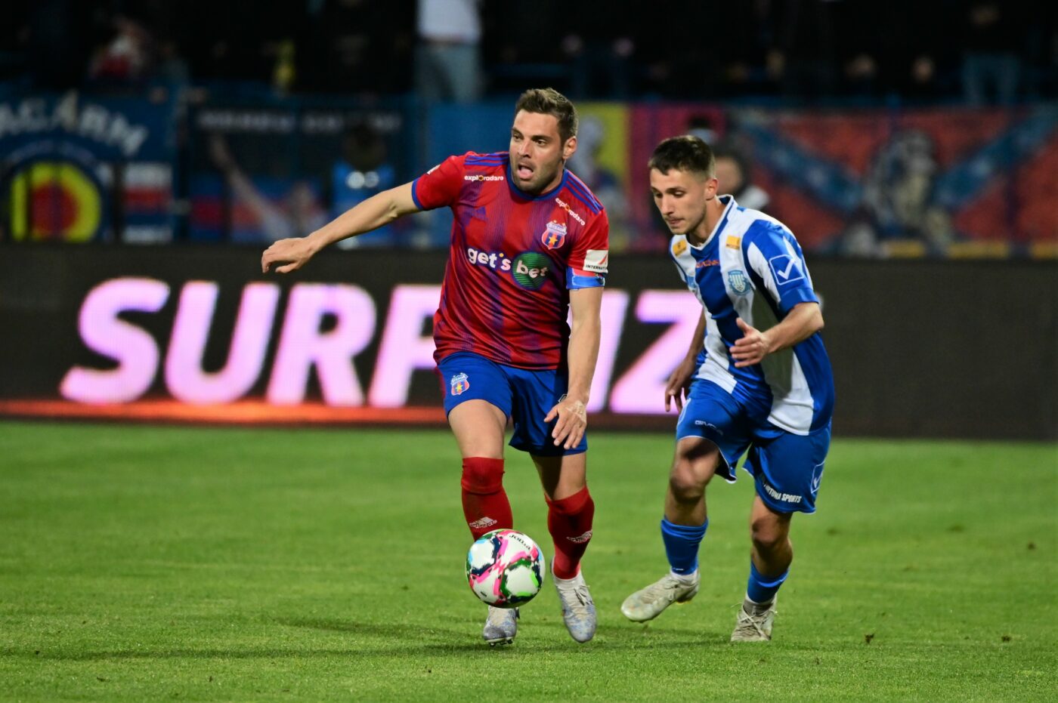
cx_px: 529
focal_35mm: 500
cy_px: 352
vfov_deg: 2.7
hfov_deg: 4.1
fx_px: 14682
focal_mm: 500
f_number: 6
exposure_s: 1/800
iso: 4000
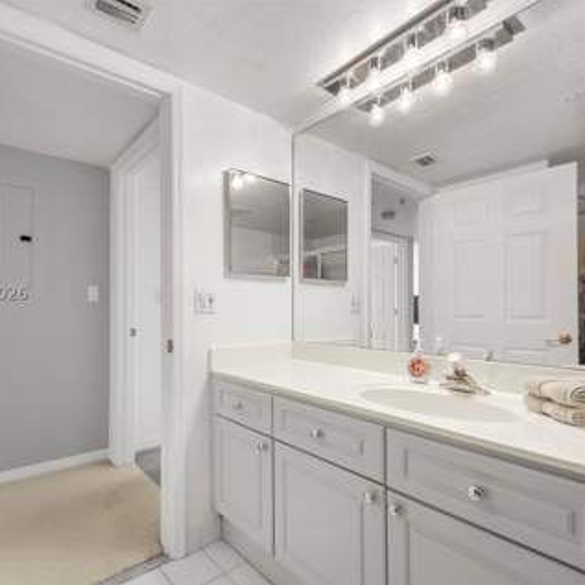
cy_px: 292
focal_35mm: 18
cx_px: 233
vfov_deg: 80.7
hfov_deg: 79.7
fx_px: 344
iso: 400
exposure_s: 1/1.67
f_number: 8
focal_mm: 14
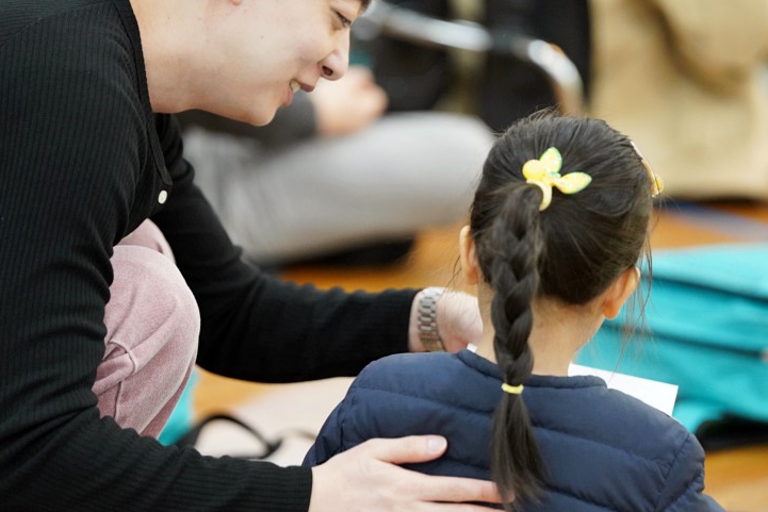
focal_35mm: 231
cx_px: 365
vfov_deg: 6.0
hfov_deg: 8.9
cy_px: 261
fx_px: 4929
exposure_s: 1/200
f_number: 2.8
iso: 3200
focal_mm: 185
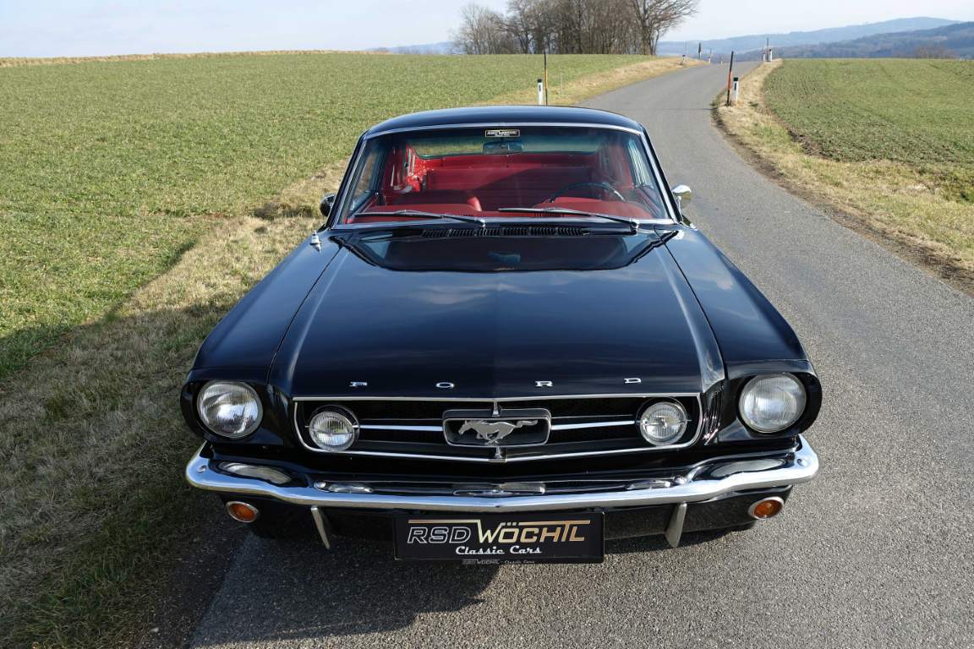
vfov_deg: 42.3
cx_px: 487
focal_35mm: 31
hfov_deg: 60.3
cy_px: 324
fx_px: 839
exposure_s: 1/400
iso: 125
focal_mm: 11.45
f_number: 4
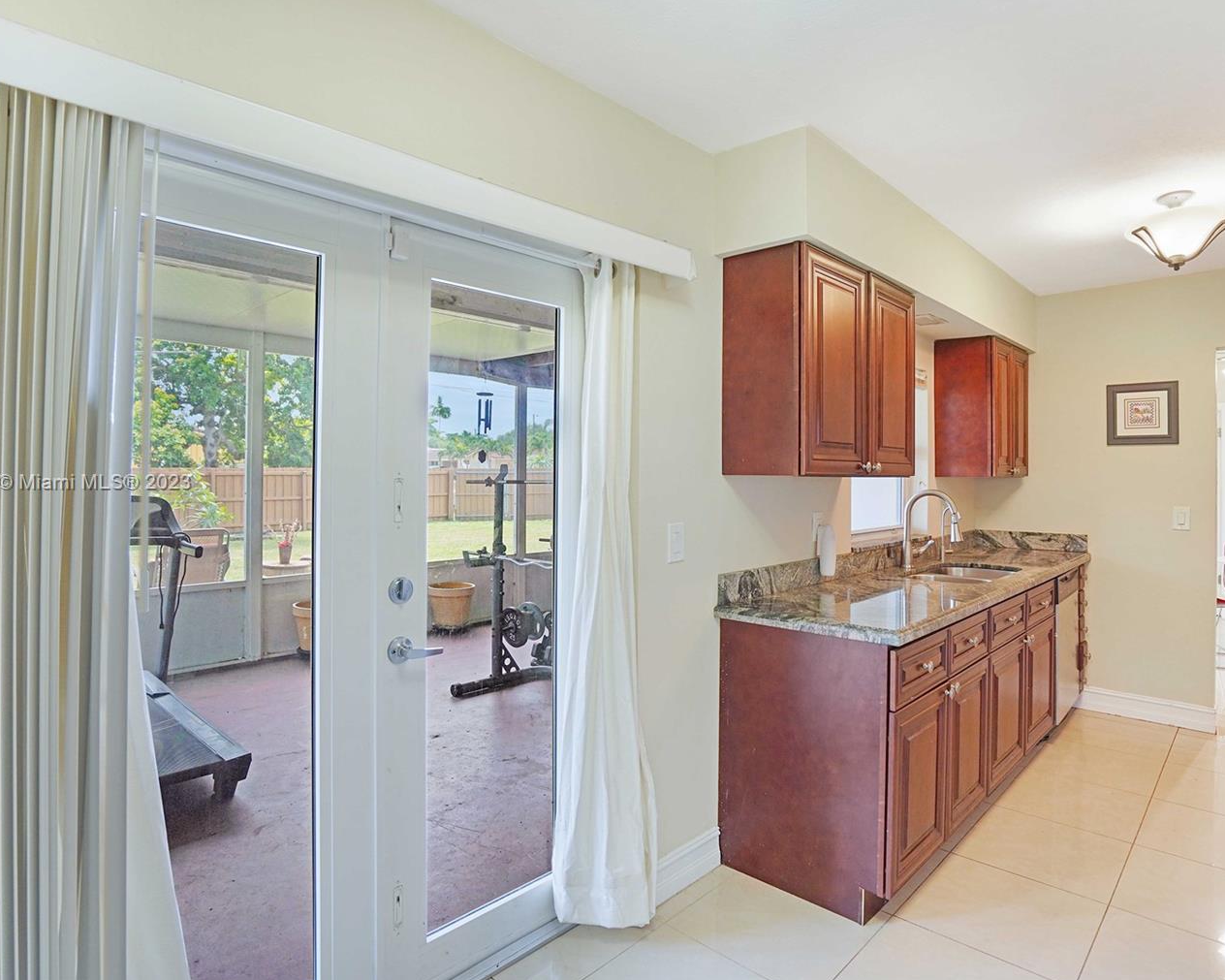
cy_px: 484
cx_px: 656
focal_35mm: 19
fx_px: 689
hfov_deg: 83.2
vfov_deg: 70.8
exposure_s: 1/100
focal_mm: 16
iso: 640
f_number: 4
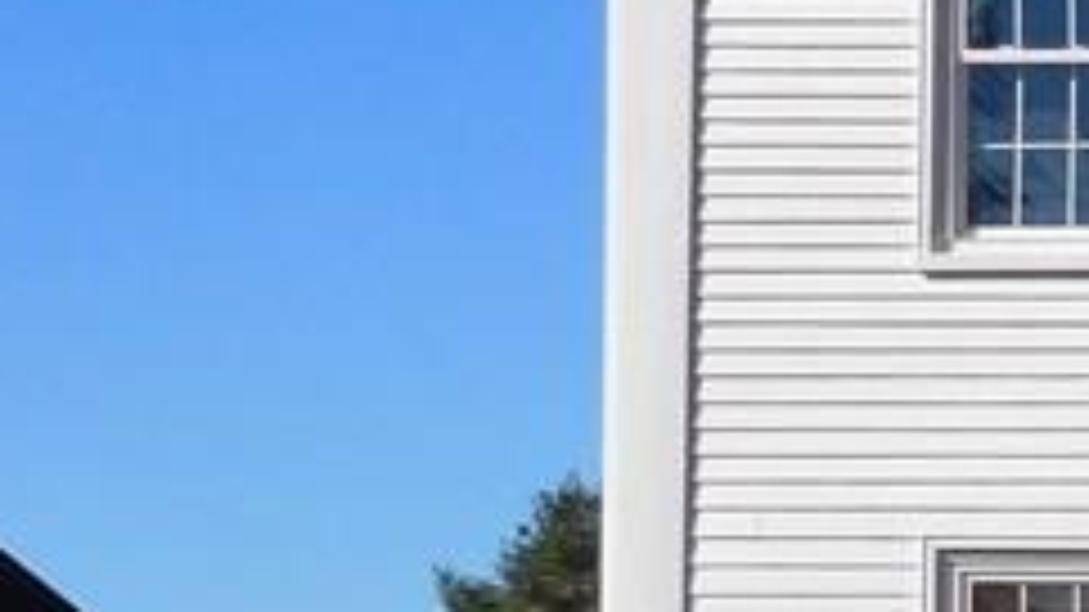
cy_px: 799
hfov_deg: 9.8
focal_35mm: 207
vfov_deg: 5.8
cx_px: 2043
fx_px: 5976
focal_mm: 8
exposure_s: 1/500
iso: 125
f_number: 8
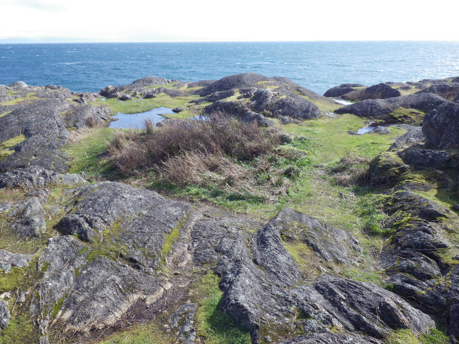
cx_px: 230
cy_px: 172
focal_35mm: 28
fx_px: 371
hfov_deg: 63.4
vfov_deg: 49.7
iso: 125
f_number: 4.2
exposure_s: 1/400
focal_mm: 5
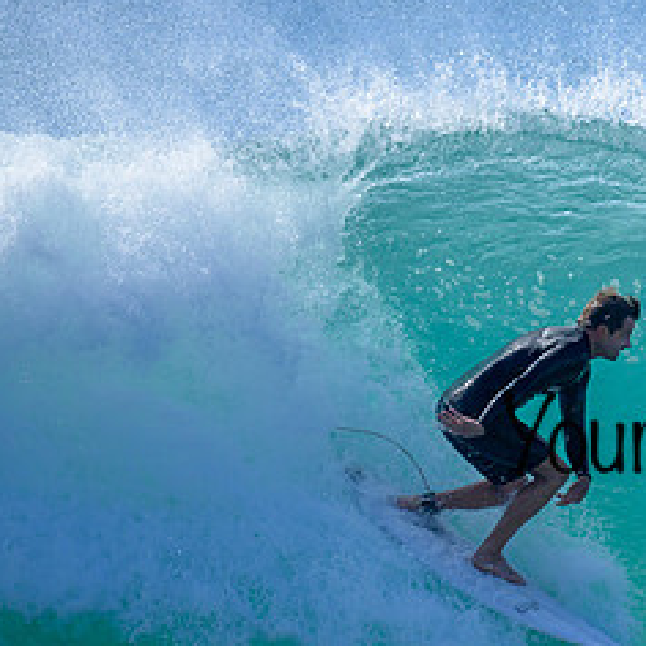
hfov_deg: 1.0
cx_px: 786
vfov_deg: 1.0
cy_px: 409
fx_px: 35344
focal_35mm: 1674
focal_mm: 800
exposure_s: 1/2000
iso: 360
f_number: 6.3
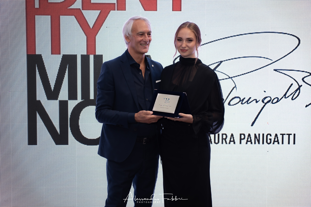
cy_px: 104
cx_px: 156
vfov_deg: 19.5
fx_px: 605
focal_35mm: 70
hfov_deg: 28.8
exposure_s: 1/125
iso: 180
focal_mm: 70
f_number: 2.8
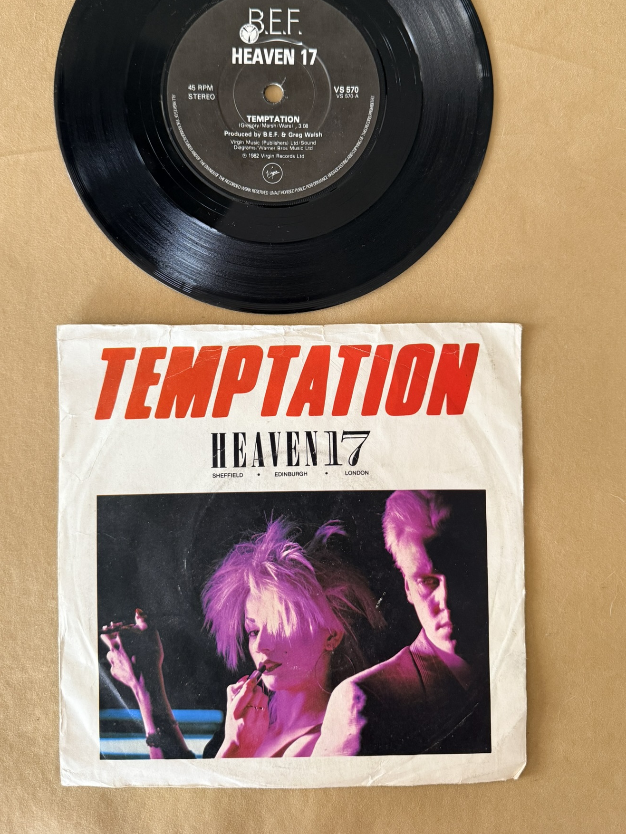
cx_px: 309
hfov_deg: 49.8
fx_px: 675
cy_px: 359
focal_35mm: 28
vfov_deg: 63.2
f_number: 1.78
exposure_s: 1/50
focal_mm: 6.76
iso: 250
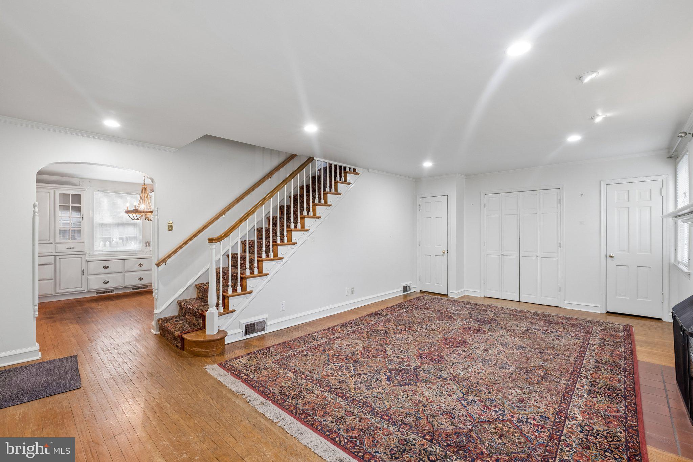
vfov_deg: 77.3
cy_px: 231
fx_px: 289
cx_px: 346
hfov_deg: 100.4
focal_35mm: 15
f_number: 8
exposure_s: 1/4
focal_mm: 10
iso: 250
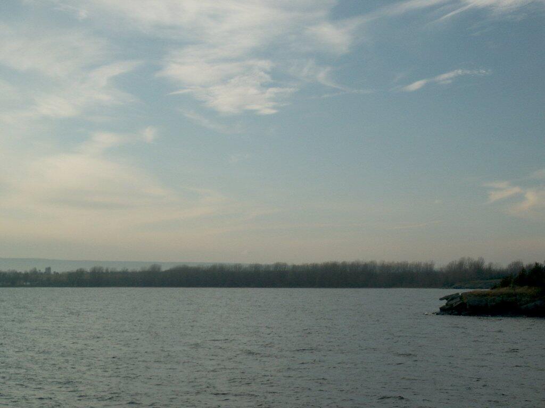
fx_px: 945
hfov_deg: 32.2
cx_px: 272
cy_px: 204
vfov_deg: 24.4
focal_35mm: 60
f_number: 8
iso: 64
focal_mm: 12.45
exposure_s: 1/60
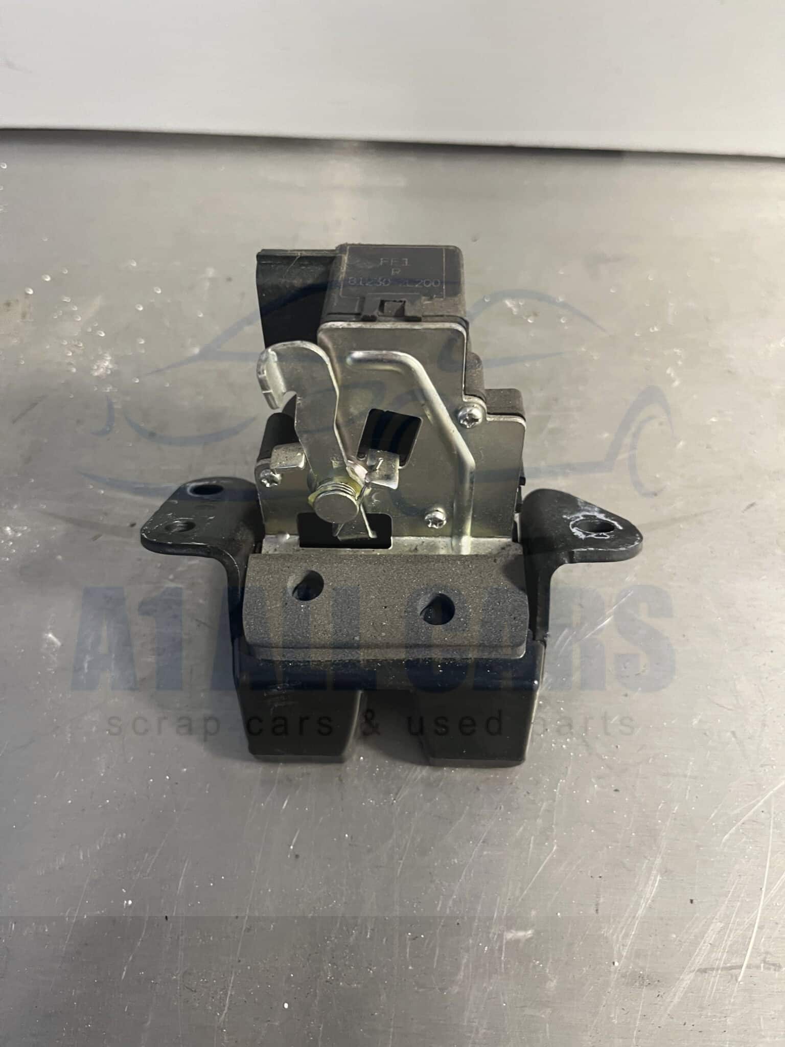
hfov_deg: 53.1
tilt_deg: -57.5
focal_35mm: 26
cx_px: 392
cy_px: 524
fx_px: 786
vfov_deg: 67.3
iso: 400
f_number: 1.6
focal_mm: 5.1
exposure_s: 1/33
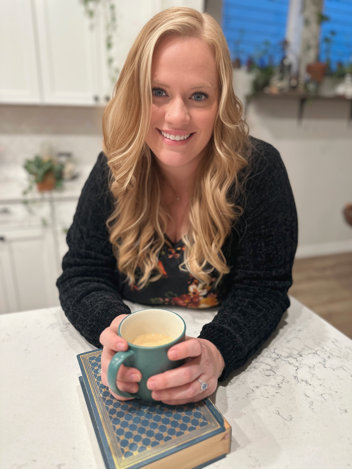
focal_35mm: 24
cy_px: 234
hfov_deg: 56.8
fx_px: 325
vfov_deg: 71.6
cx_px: 176
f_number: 1.78
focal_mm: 6.86
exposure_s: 1/60
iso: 250
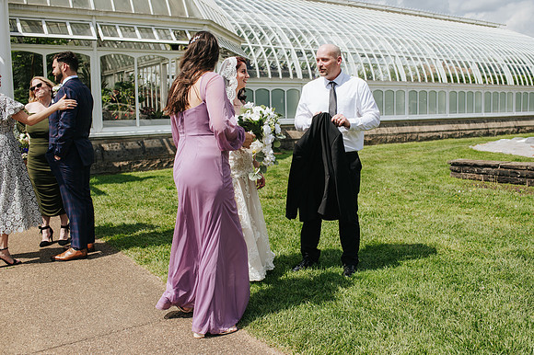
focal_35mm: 37
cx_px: 285
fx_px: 553
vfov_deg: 35.6
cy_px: 178
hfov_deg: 51.5
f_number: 3.5
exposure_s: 1/1600
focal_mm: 35
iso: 140
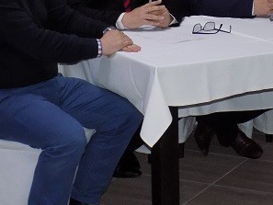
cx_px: 199
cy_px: 45
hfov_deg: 16.5
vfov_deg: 12.4
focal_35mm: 119
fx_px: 939
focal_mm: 10.5
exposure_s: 1/30
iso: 400
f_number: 4
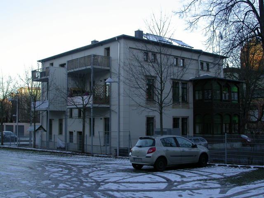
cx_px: 132
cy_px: 99
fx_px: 343
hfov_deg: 42.1
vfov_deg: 32.2
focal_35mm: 45
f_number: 4.5
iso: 100
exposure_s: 1/111
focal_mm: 9.5
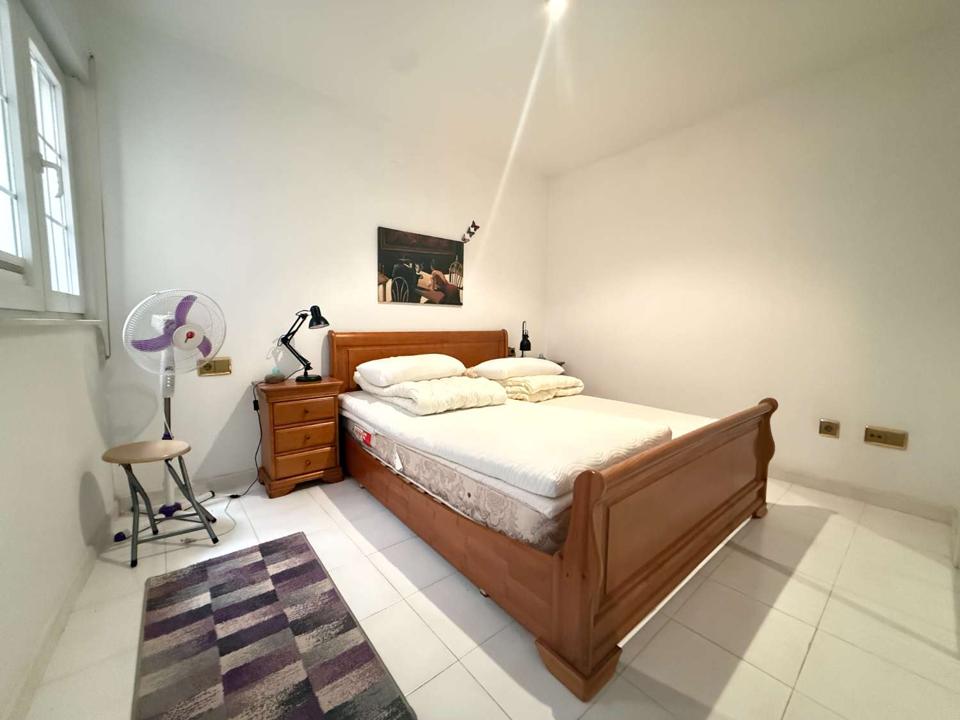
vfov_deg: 85.7
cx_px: 480
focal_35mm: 14
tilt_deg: -5.2
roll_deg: +0.1
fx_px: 388
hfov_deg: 102.1
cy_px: 360
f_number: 2.2
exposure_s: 1/33
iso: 1000
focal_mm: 2.22
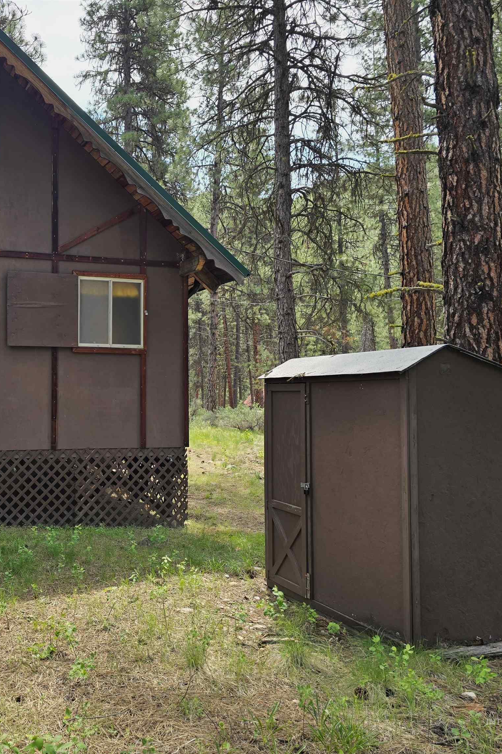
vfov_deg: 58.7
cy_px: 378
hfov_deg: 38.5
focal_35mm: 32
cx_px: 59
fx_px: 669
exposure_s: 1/244
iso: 12
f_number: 1.7
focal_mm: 6.3
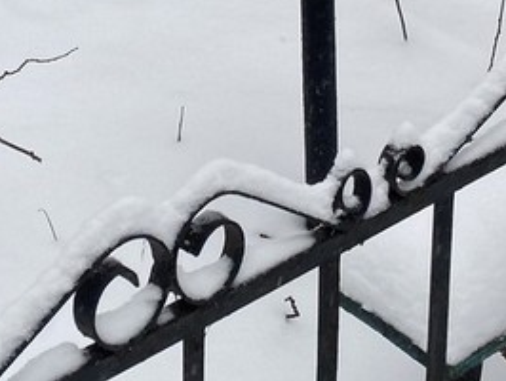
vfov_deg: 13.6
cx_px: 112
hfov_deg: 19.5
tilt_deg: -10.3
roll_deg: -4.0
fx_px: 1463
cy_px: -257
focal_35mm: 100
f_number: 1.8
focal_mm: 4.25
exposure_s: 1/212
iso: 32
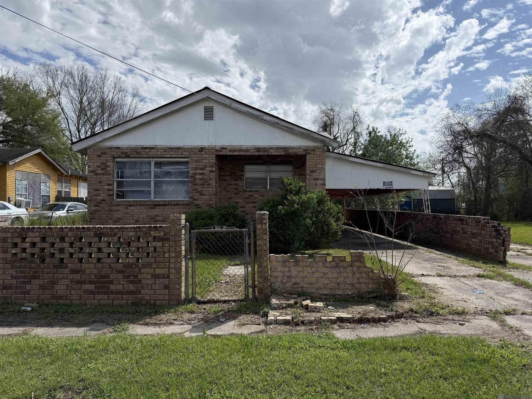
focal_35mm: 24
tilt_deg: +1.5
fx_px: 369
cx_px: 266
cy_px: 200
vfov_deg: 56.8
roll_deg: +0.5
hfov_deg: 71.6
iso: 100
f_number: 1.78
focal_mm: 6.76
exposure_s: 1/9091
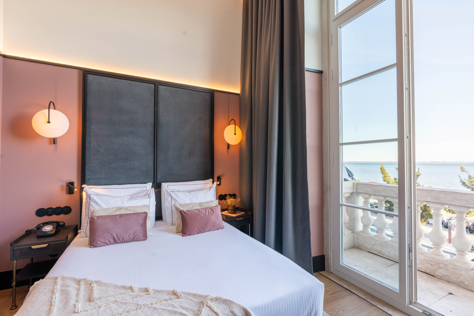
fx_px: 211
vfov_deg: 73.7
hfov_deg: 96.7
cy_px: 158
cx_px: 237
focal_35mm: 16
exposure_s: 1/200
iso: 400
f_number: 9
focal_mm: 16
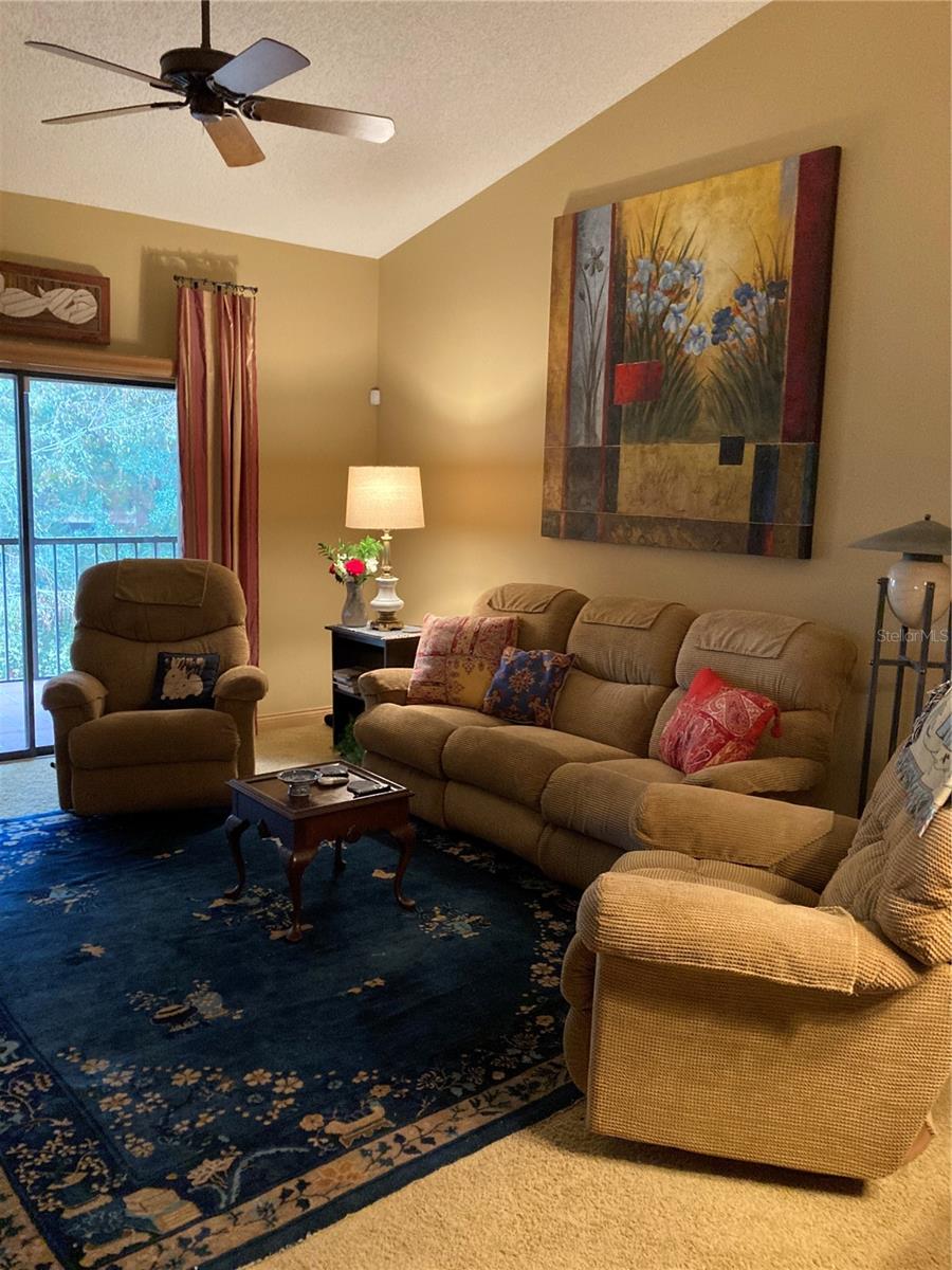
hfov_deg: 49.7
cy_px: 635
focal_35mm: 28
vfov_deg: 63.4
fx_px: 1027
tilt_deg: -8.0
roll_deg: -1.6
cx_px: 476
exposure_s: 1/30
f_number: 1.8
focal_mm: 3.99
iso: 400
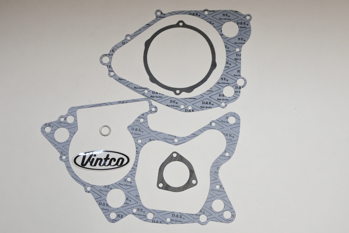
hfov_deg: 41.9
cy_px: 116
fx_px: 456
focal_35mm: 47
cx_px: 174
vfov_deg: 28.7
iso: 800
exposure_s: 1/125
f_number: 4.5
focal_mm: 17.6
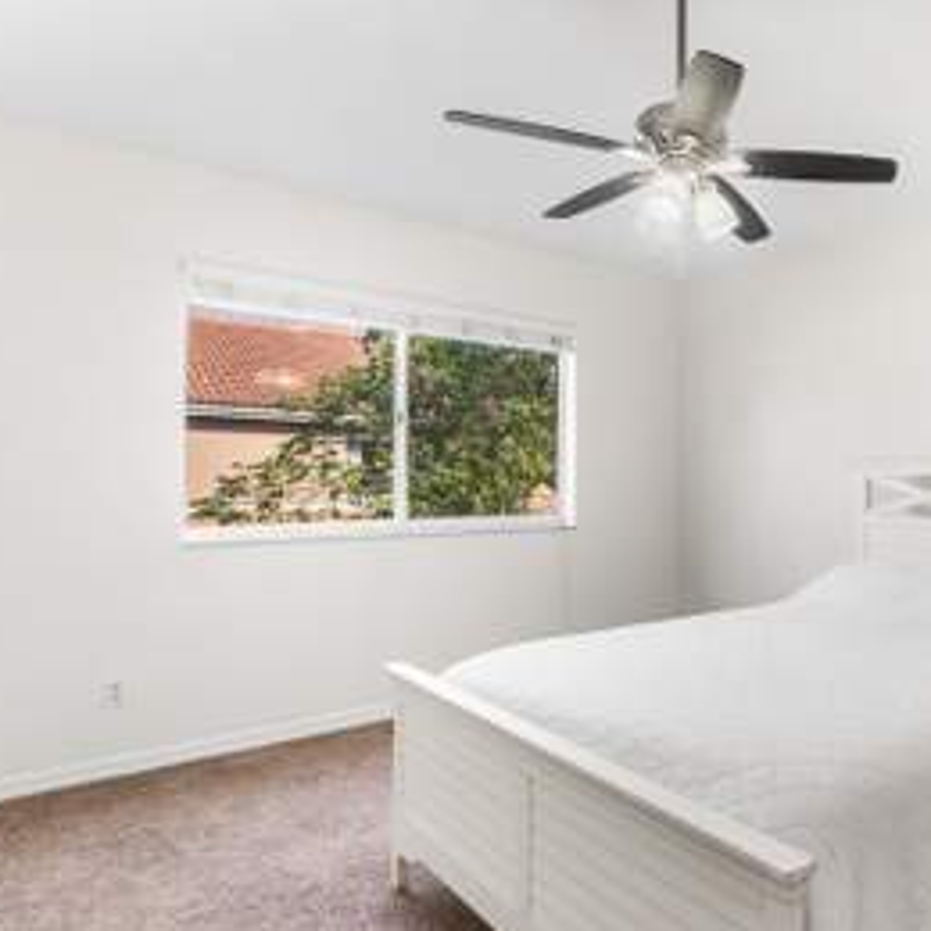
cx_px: 806
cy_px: 508
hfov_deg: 58.5
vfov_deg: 66.2
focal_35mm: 23
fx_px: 712
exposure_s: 1/160
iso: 400
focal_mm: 14.9
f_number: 8
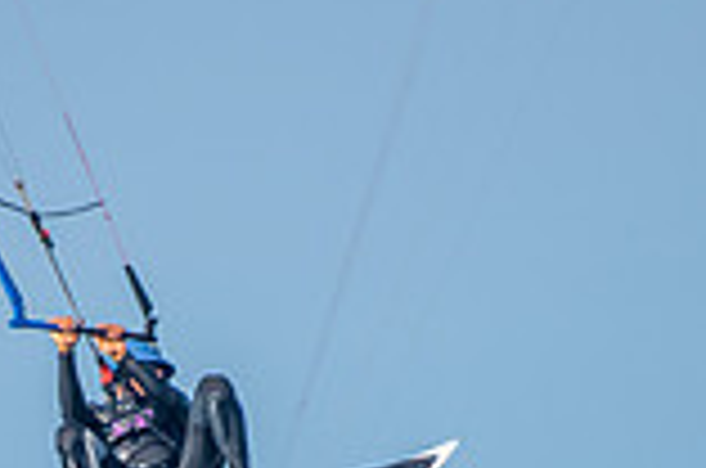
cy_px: 659
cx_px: 202
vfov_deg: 0.7
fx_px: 36246
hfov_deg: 1.1
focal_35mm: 1852
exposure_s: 1/1600
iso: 450
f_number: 5.6
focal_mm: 500
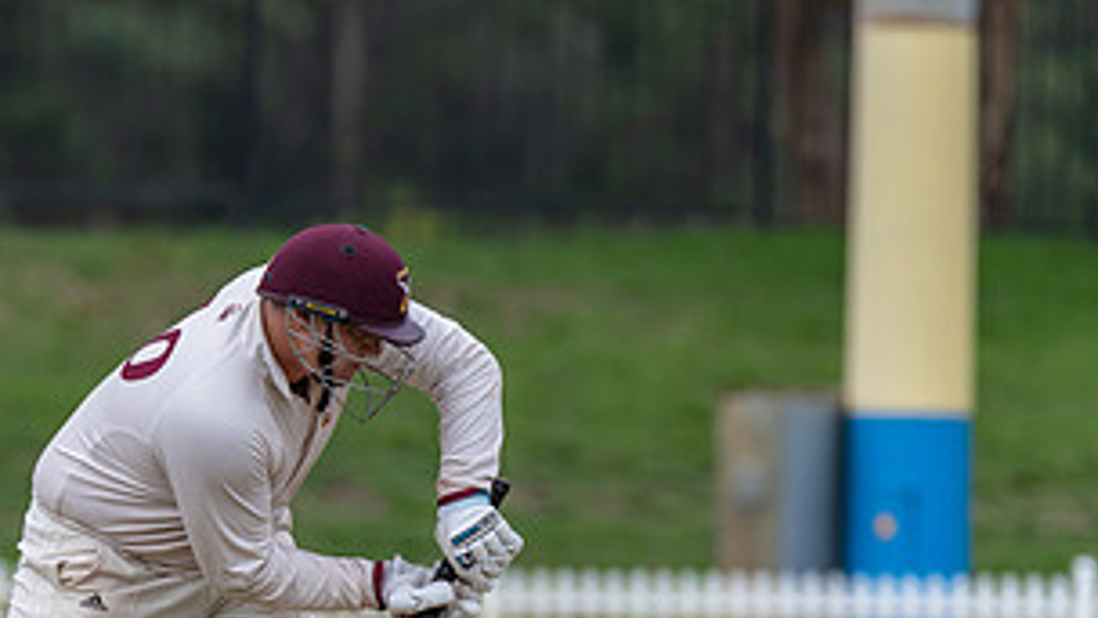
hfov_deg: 2.1
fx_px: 29347
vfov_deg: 1.2
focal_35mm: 1008
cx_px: 244
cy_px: 561
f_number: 6.3
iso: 500
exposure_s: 1/1250
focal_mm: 460
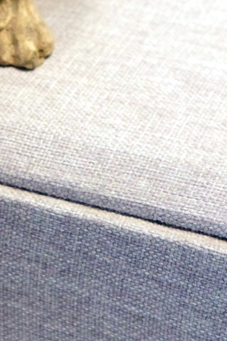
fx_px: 1267
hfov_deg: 10.1
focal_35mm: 134
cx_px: -43
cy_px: -204
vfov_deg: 14.1
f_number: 2.8
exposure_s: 1/40
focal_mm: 26
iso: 2500
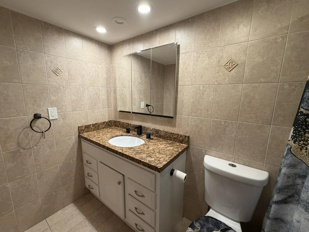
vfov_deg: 81.8
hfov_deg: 98.1
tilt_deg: -10.6
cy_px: 119
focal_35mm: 15
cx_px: 150
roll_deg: -0.2
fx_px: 134
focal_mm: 2.22
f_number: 2.2
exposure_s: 1/60
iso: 200
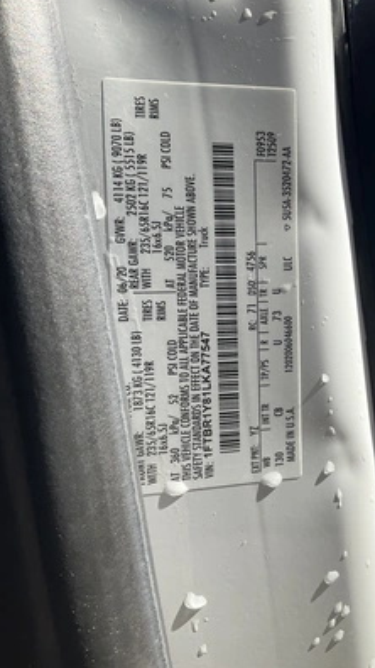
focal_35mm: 32
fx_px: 566
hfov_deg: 36.4
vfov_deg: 61.0
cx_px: 240
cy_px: 335
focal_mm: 3
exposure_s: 1/792
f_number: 1.8
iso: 25
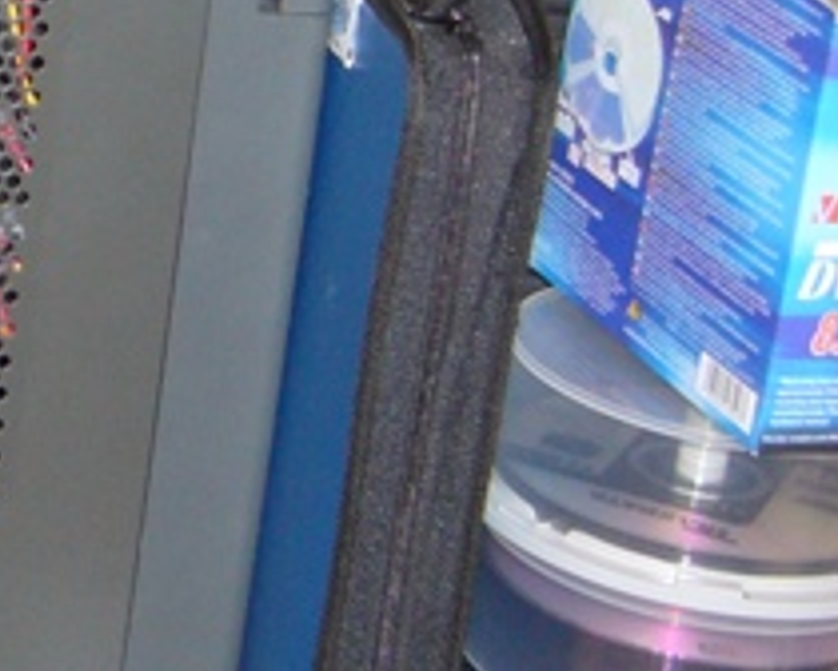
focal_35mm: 134
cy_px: 16
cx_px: -303
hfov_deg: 13.7
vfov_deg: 11.4
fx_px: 3323
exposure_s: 1/8
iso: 100
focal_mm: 6
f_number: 2.9
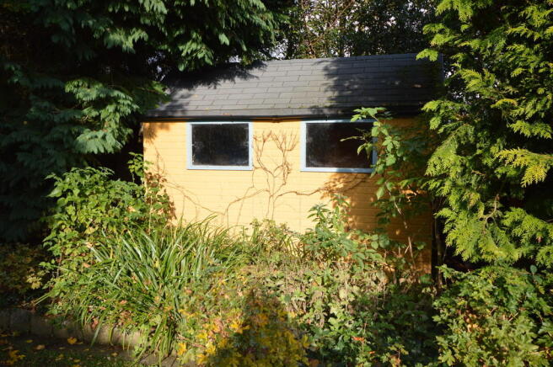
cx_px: 276
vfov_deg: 43.5
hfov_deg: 62.0
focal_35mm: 30
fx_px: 460
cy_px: 184
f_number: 7.1
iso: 400
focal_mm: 20
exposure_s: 1/400
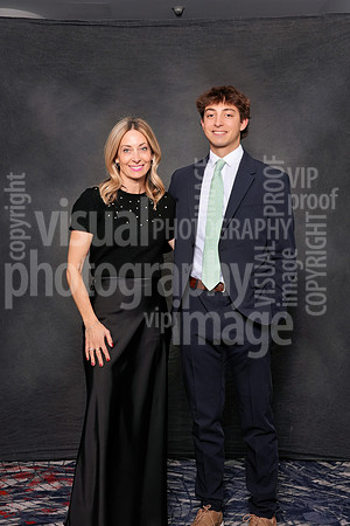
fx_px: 766
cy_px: 263
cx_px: 175
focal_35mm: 52
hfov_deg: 25.8
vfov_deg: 37.9
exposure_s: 1/125
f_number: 8
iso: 400
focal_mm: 35
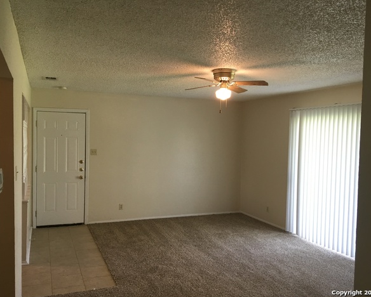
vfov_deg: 47.2
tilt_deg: -2.1
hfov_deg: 57.1
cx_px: 178
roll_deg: -1.2
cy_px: 152
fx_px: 341
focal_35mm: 31
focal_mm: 4.15
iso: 80
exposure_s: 1/30
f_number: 2.2
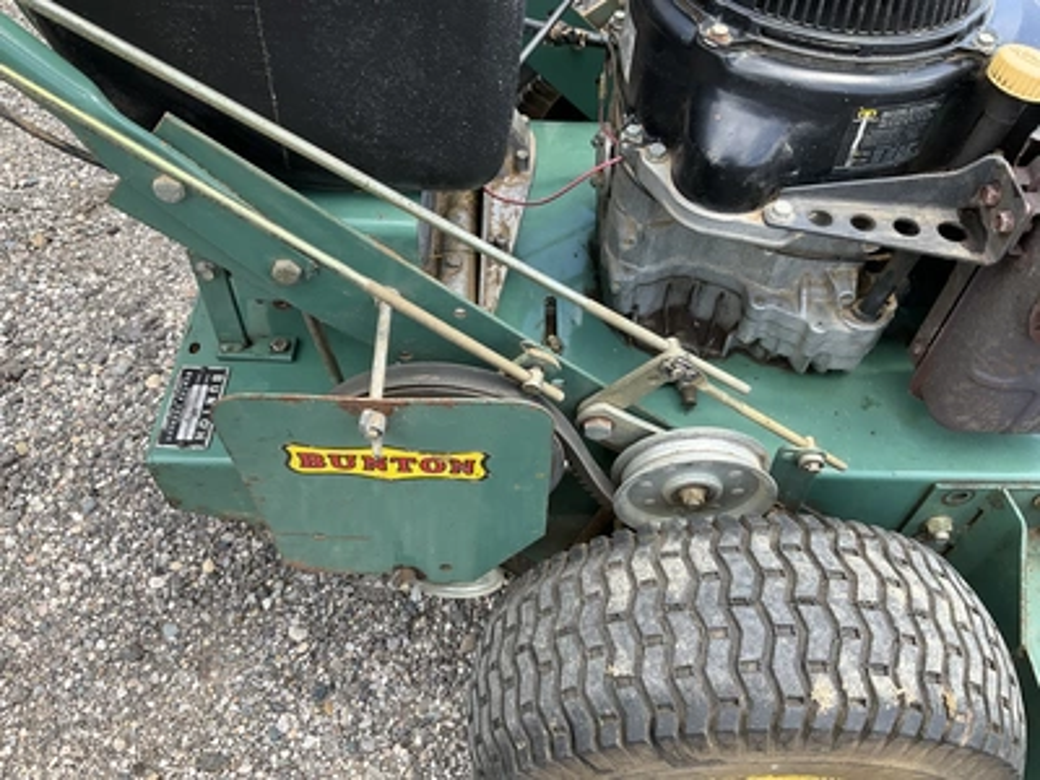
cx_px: 520
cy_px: 390
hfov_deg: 61.7
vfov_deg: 48.2
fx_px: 871
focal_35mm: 29
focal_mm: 3
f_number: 1.8
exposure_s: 1/233
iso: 20
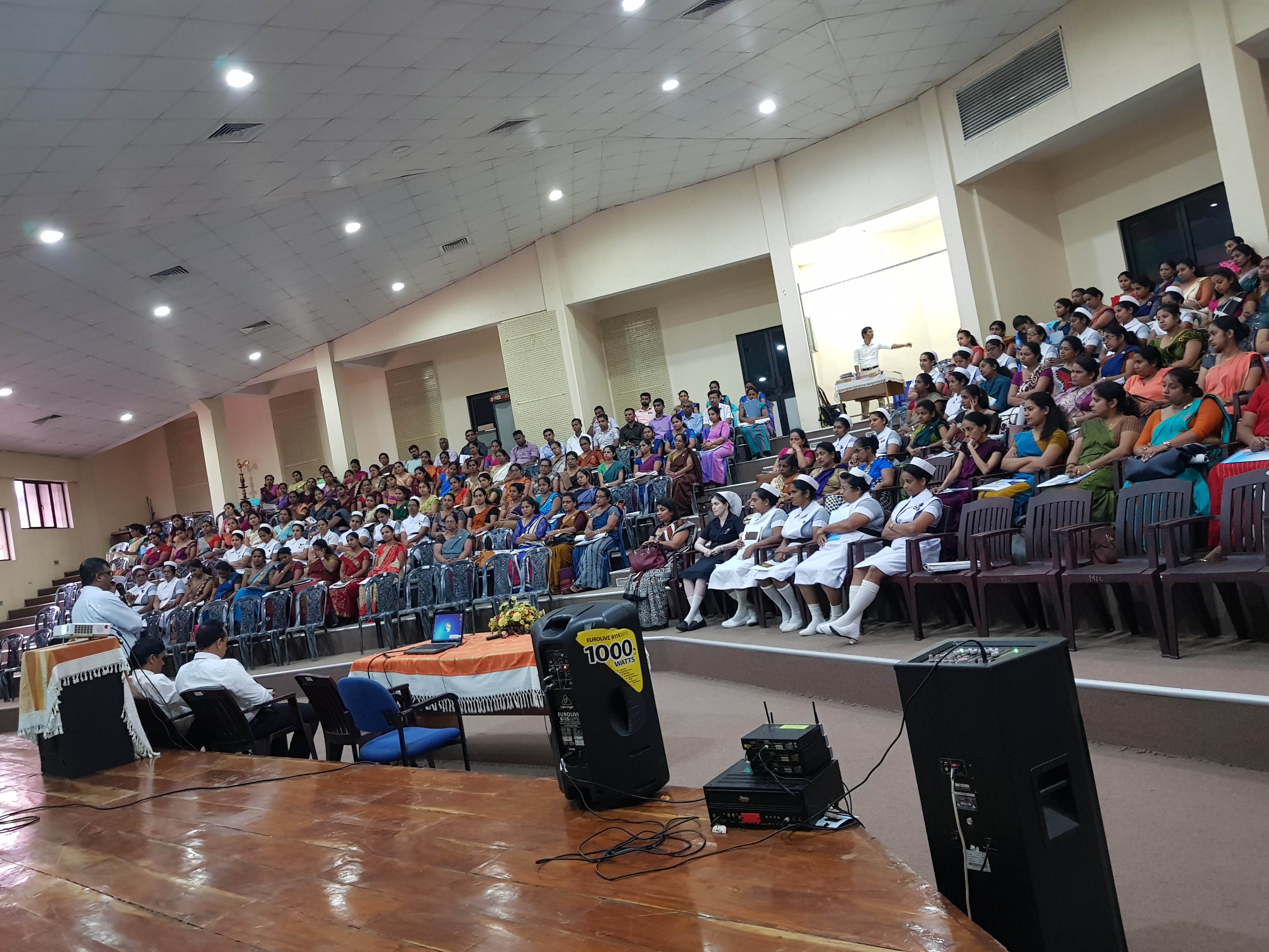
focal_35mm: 26
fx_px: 953
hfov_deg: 67.3
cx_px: 634
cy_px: 476
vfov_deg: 53.1
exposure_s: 1/13
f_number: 1.7
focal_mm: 4.2
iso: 250
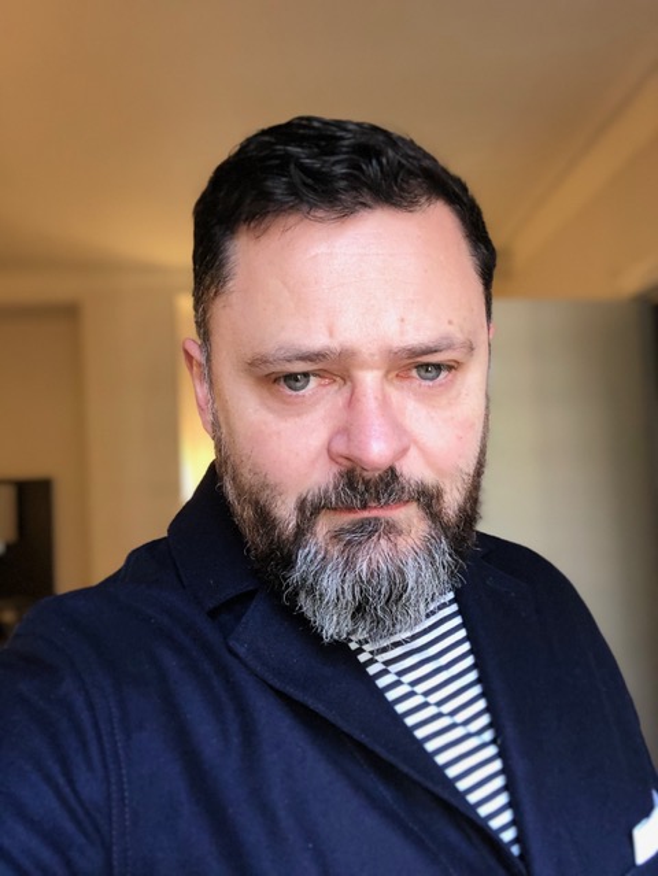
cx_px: 329
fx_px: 810
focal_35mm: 32
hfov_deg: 44.2
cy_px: 438
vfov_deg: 56.8
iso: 80
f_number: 2.2
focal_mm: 2.87
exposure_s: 1/30
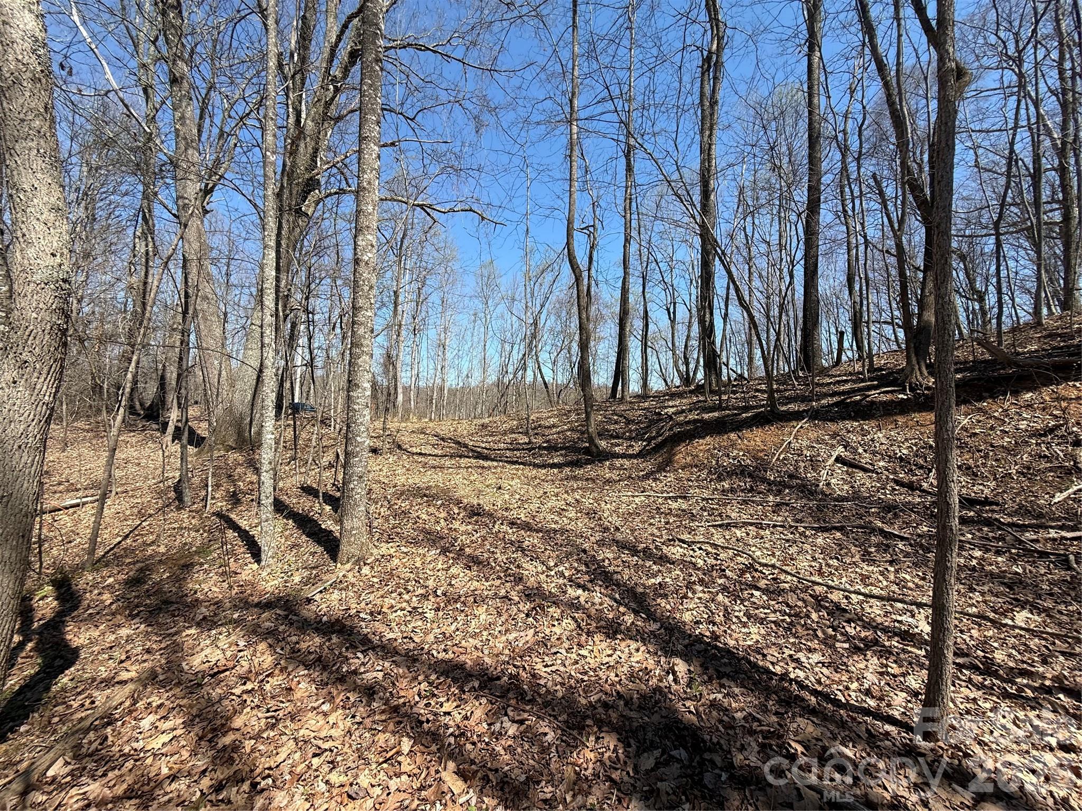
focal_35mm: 14
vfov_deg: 85.7
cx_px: 541
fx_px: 438
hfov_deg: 102.1
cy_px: 406
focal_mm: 2.22
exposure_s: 1/1211
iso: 50
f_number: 2.2
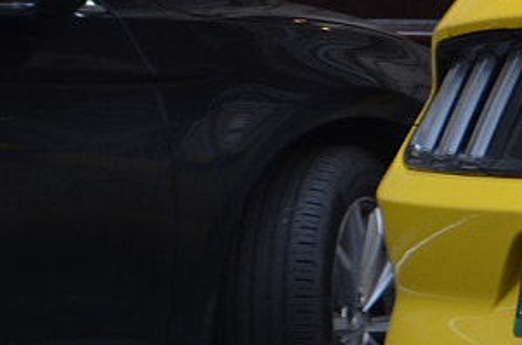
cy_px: -134
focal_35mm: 439
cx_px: 1306
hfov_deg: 4.6
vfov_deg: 3.1
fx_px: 6344
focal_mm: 55
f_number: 5.6
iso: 400
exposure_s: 1/100
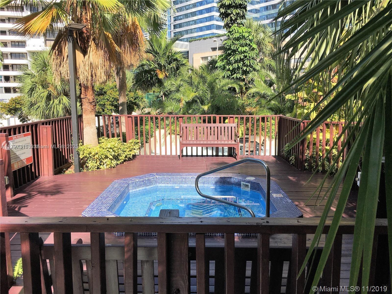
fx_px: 328
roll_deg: +0.9
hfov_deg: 61.7
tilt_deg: -7.4
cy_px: 147
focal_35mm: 29
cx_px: 196
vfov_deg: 48.2
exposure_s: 1/1054
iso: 25
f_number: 2.2
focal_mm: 4.15
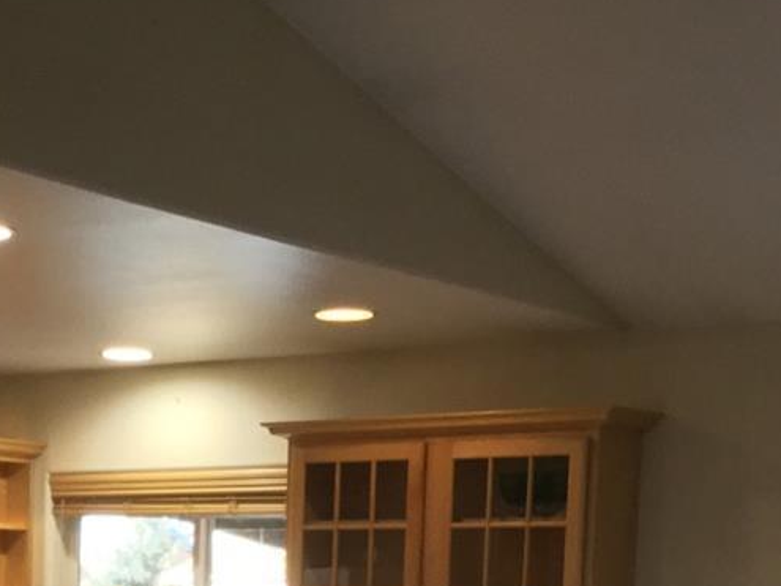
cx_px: 57
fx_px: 2120
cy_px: 866
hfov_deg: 20.4
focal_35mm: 94
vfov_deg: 14.7
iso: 100
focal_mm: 3.3
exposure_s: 1/30
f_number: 2.4
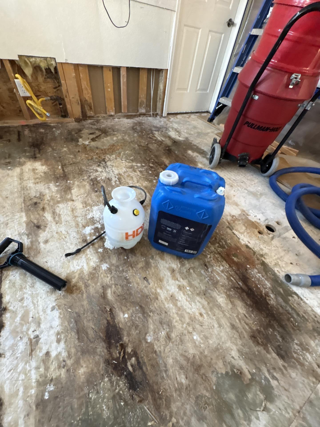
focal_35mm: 14
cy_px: 214
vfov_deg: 102.1
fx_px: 173
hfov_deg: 85.7
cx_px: 160
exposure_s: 1/60
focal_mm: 2.22
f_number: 2.2
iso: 800
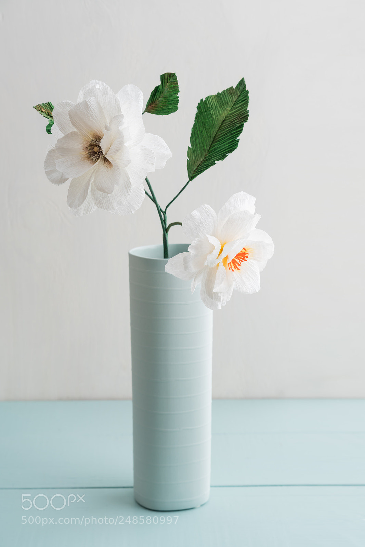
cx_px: 182
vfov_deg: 36.2
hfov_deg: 24.6
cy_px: 274
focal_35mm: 55
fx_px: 836
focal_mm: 55
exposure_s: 1/125
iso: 125
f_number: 8
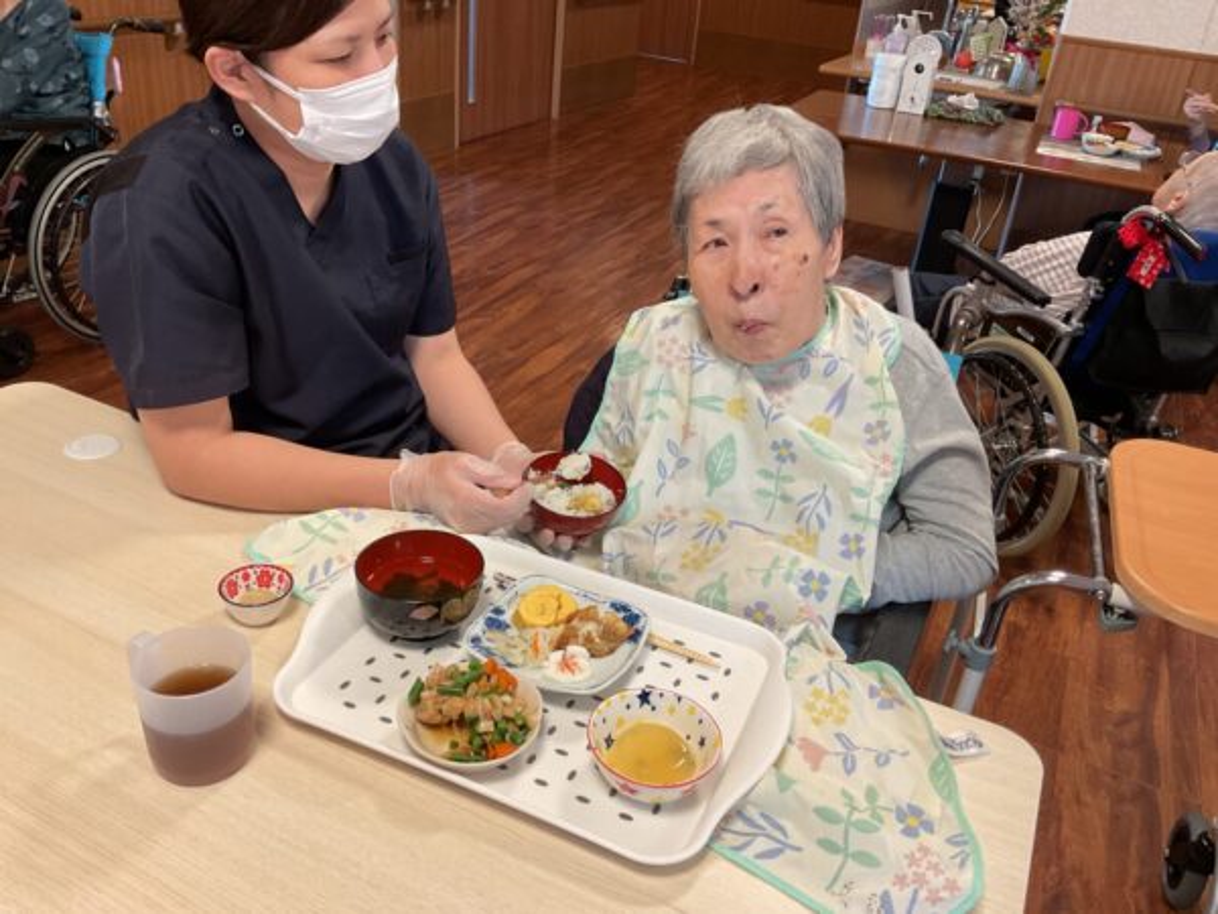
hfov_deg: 61.7
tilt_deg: -28.7
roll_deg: -6.3
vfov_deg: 48.2
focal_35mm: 29
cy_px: 457
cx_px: 609
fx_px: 1020
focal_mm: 3
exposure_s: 1/50
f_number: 1.8
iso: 80
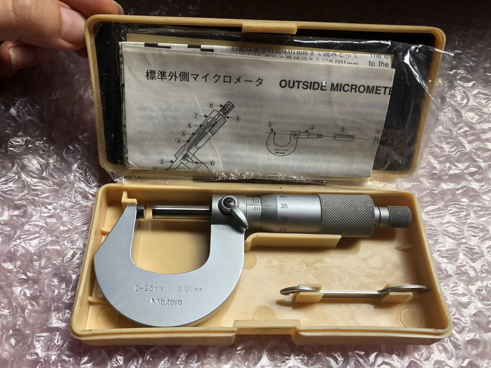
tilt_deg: -62.6
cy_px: 184
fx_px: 397
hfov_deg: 63.4
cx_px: 246
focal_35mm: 28
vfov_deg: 49.7
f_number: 1.8
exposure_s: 1/159
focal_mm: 3.99
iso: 20
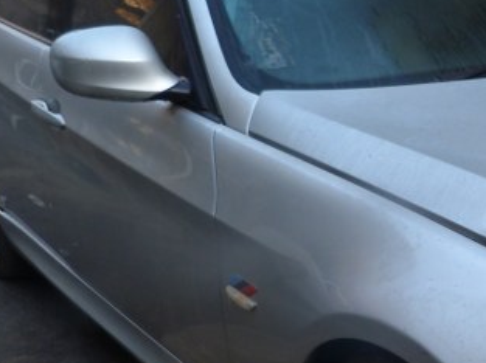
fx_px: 898
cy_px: 281
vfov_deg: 22.6
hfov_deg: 26.9
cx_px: 578
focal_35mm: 64
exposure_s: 1/60
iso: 80
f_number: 2.8
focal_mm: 4.5
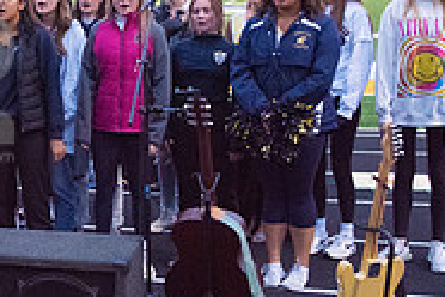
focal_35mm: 75
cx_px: -57
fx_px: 927
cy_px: 80
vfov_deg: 18.1
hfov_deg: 24.9
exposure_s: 1/500
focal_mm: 24
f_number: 5.6
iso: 6400
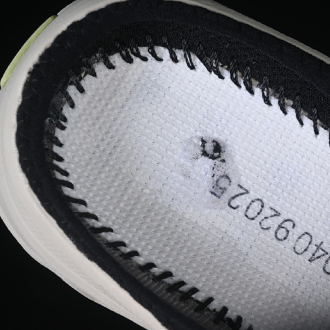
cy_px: 165
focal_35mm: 96
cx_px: 244
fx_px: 1035
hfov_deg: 18.0
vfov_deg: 18.1
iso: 160
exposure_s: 1/50
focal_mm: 50
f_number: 6.3
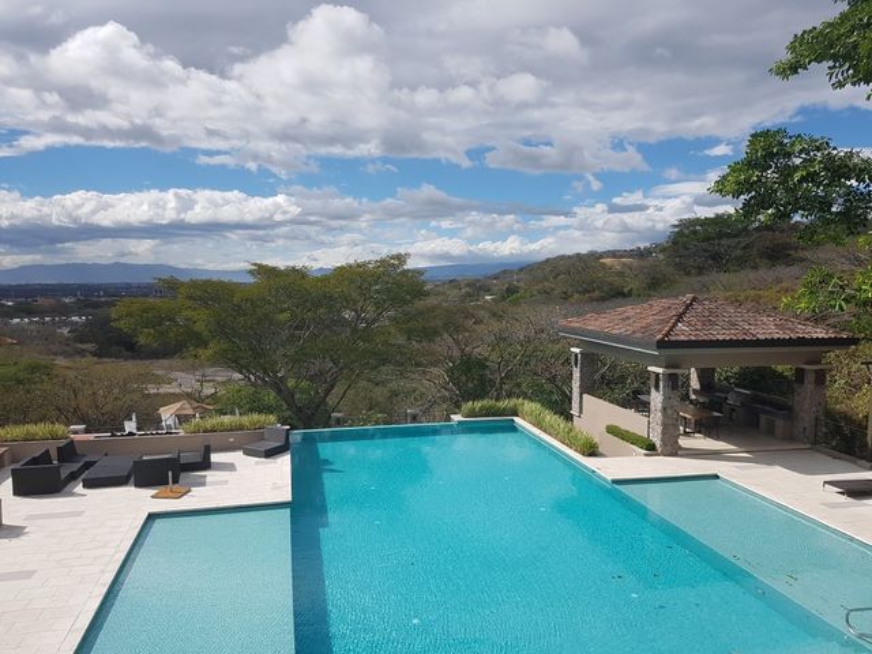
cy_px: 327
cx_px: 436
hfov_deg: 67.3
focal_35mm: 26
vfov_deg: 53.1
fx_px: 655
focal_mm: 4.2
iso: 50
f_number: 1.7
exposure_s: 1/4784
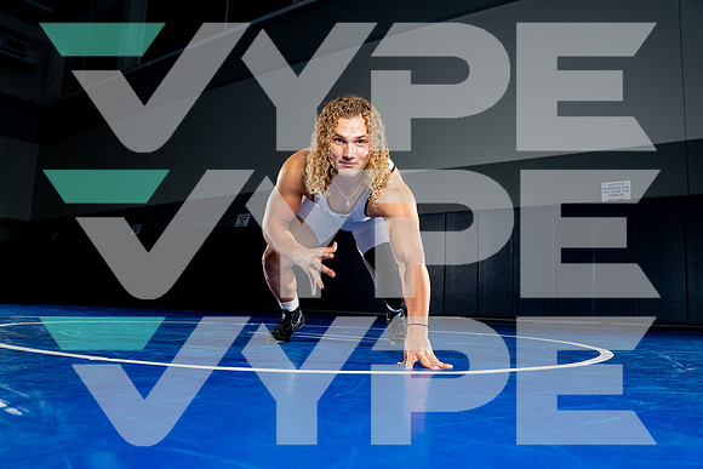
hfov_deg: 65.5
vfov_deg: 46.4
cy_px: 234
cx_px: 352
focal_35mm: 28
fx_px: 547
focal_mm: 28
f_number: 4
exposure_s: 1/250
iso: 125
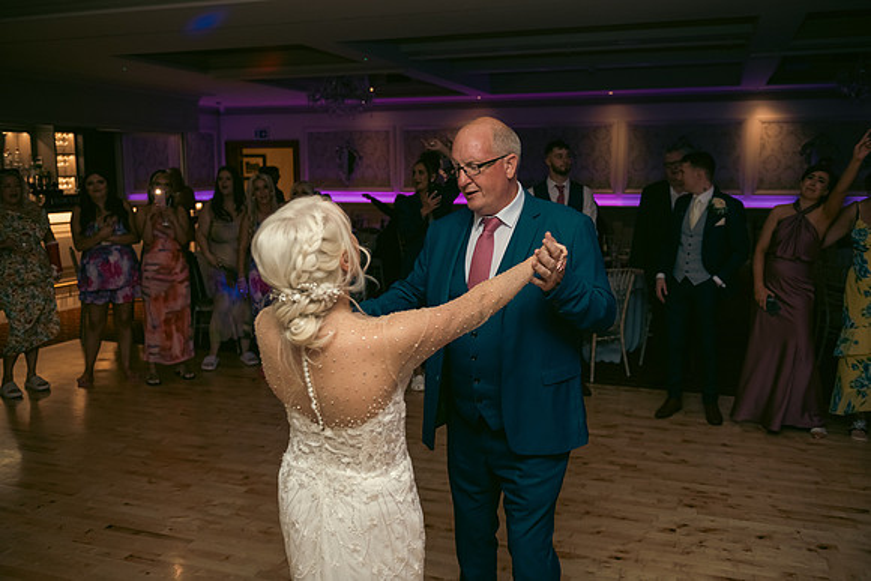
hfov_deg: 58.7
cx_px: 436
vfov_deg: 41.1
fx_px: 774
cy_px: 290
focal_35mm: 32
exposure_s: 1/160
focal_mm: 32
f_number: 3.5
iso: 800
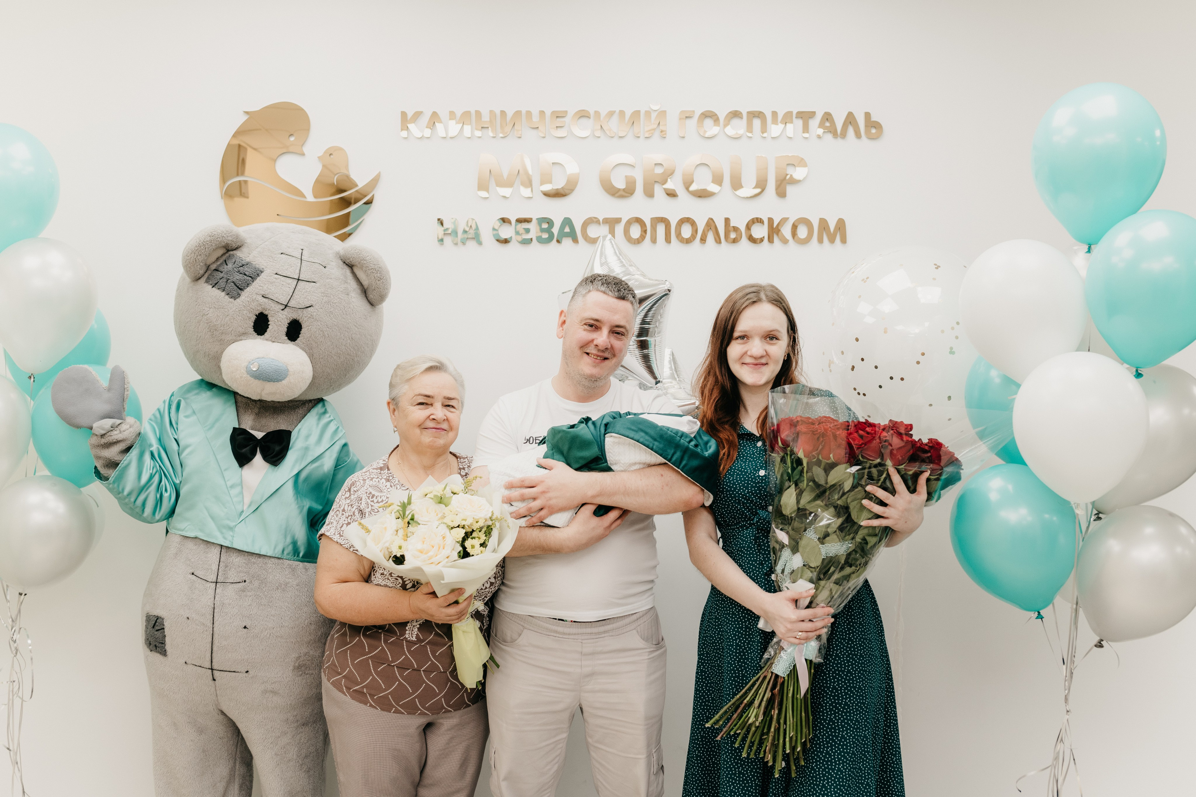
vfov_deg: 37.9
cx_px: 598
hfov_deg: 54.4
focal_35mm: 35
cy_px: 398
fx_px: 1163
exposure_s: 1/160
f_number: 4
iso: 400
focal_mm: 35
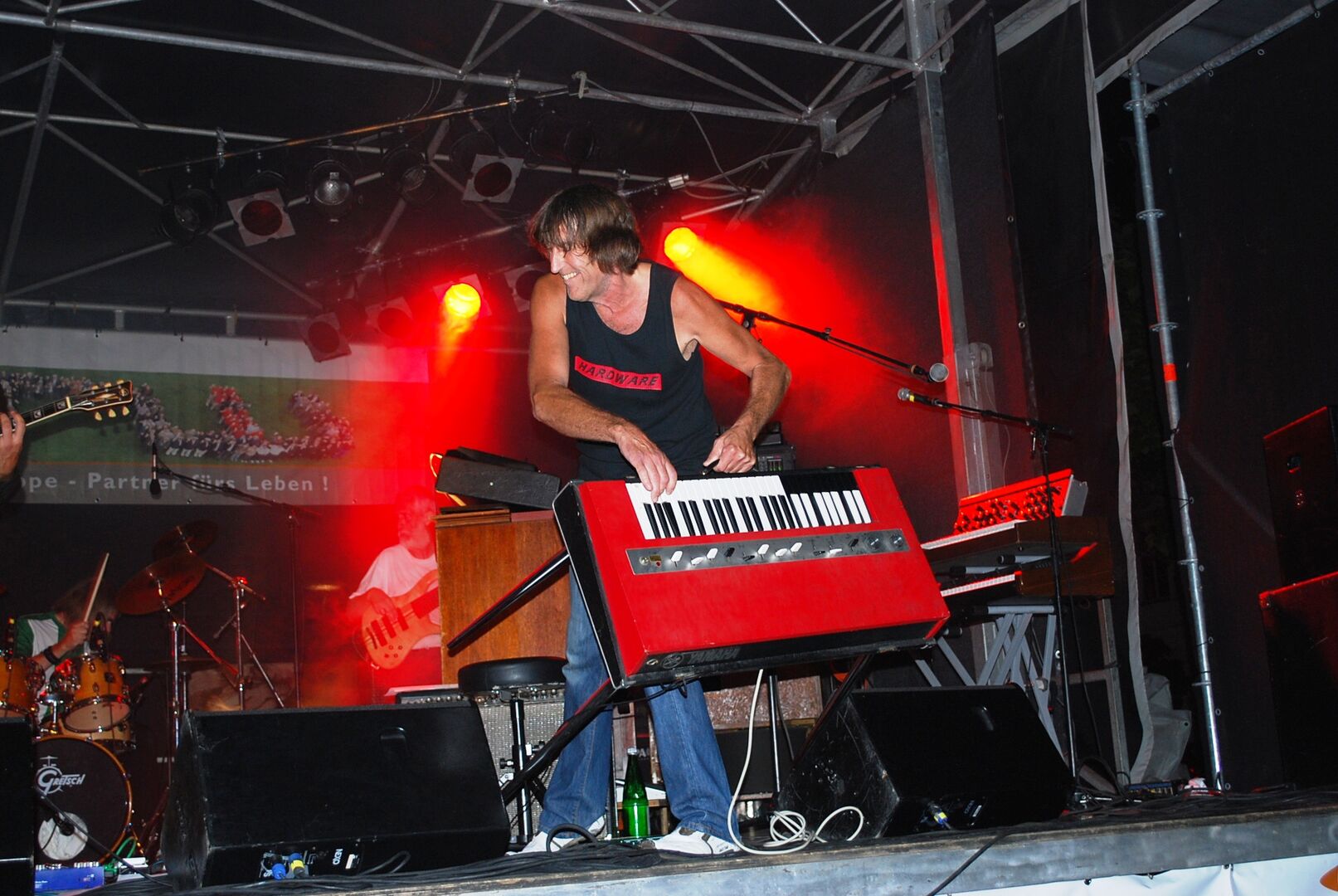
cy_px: 448
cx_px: 669
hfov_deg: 41.1
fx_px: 1786
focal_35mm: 48
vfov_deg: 28.2
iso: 280
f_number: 4.8
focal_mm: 32
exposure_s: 1/60
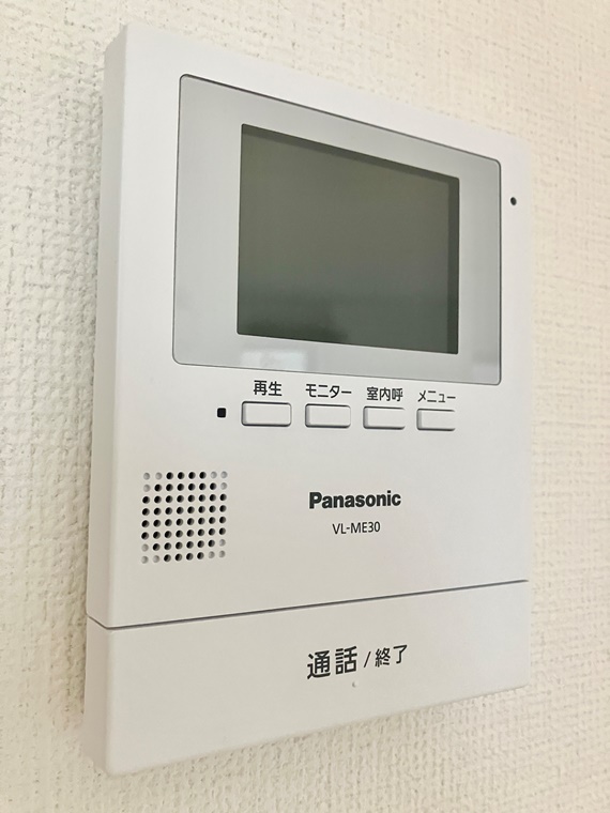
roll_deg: -0.8
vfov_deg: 63.4
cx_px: 305
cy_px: 406
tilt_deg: +4.2
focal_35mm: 28
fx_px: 658
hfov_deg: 49.7
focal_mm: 3.99
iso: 320
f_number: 1.8
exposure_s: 1/44
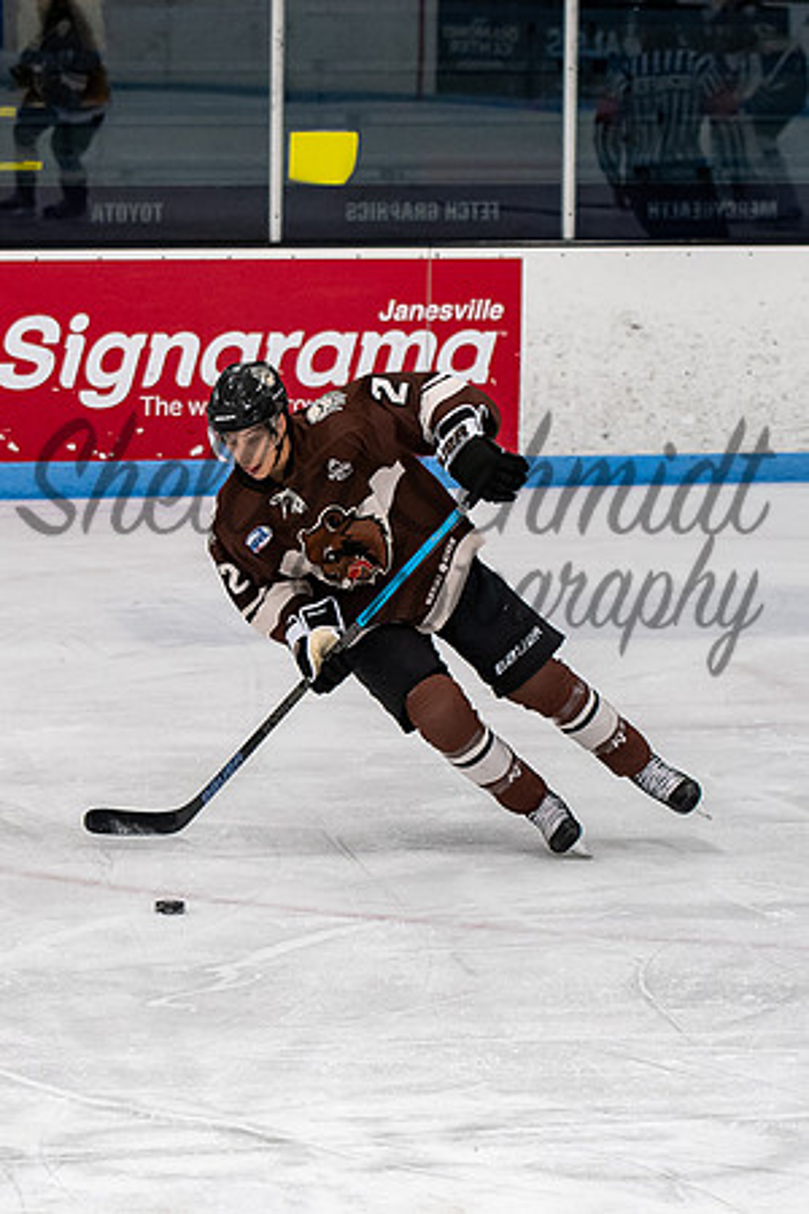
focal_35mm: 203
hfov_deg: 6.8
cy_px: 572
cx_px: 247
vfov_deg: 10.1
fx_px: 6850
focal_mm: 78
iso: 1400
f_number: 3.2
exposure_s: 1/800
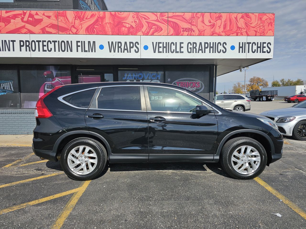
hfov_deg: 73.9
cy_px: 114
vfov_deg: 58.9
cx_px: 153
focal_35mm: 23
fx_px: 203
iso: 16
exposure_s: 1/2000
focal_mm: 6.3
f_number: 1.7
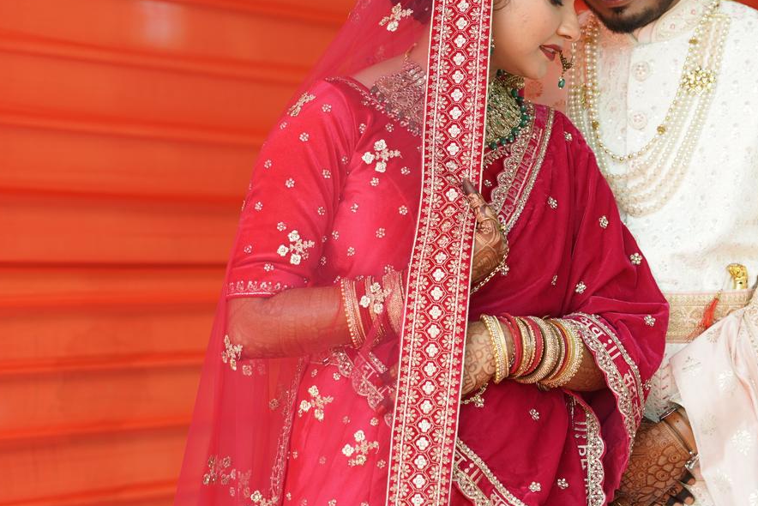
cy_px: 90
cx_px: 253
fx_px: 3644
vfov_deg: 7.9
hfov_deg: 11.9
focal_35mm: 173
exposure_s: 1/250
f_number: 2.5
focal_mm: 85
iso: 125
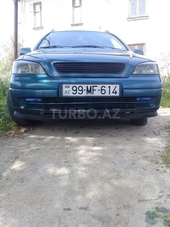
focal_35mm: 31
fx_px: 203
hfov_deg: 45.4
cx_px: 85
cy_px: 114
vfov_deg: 58.4
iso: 50
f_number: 2.2
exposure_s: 1/300
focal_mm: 3.3
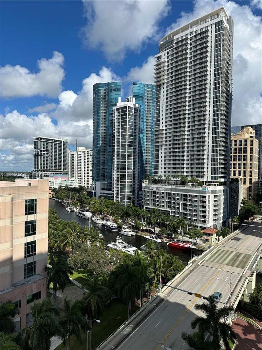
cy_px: 175
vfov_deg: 71.6
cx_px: 131
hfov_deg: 56.8
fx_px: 242
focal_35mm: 24
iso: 80
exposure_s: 1/6623
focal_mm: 6.86
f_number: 1.78
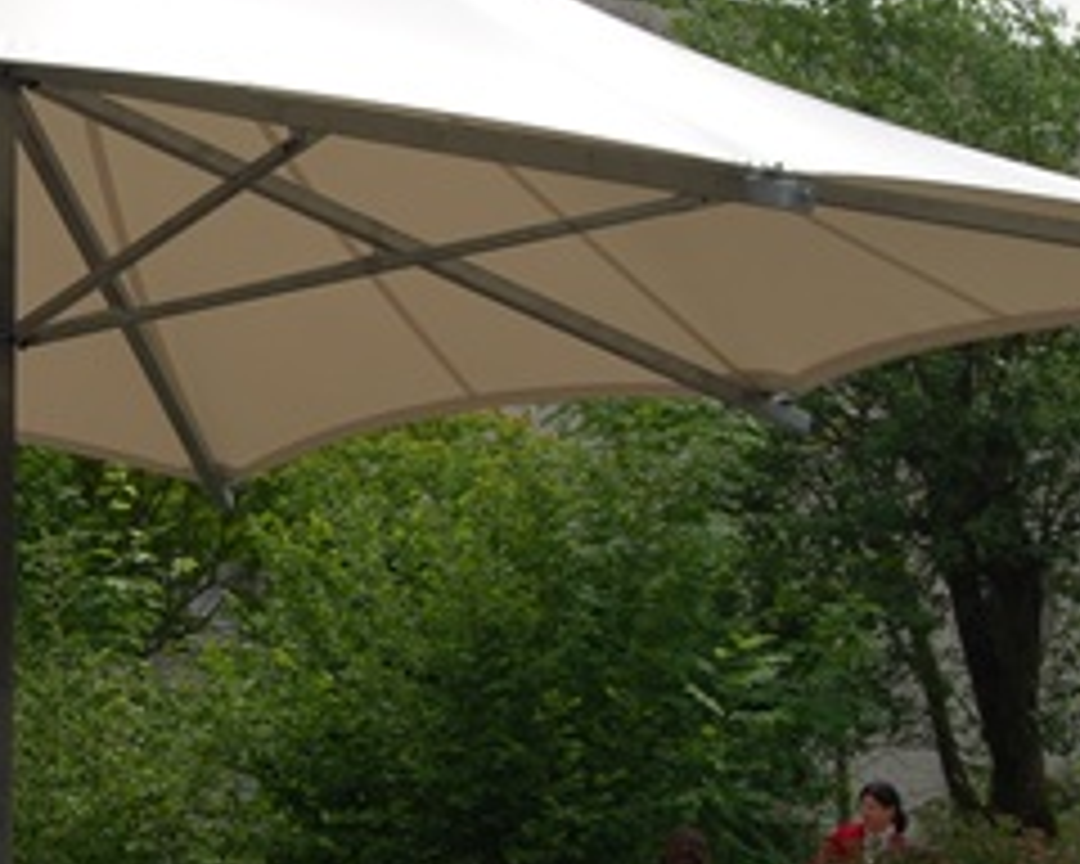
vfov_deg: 12.6
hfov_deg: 15.4
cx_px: -90
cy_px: 241
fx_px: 3900
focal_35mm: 122
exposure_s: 1/200
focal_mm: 26
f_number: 9
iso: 100
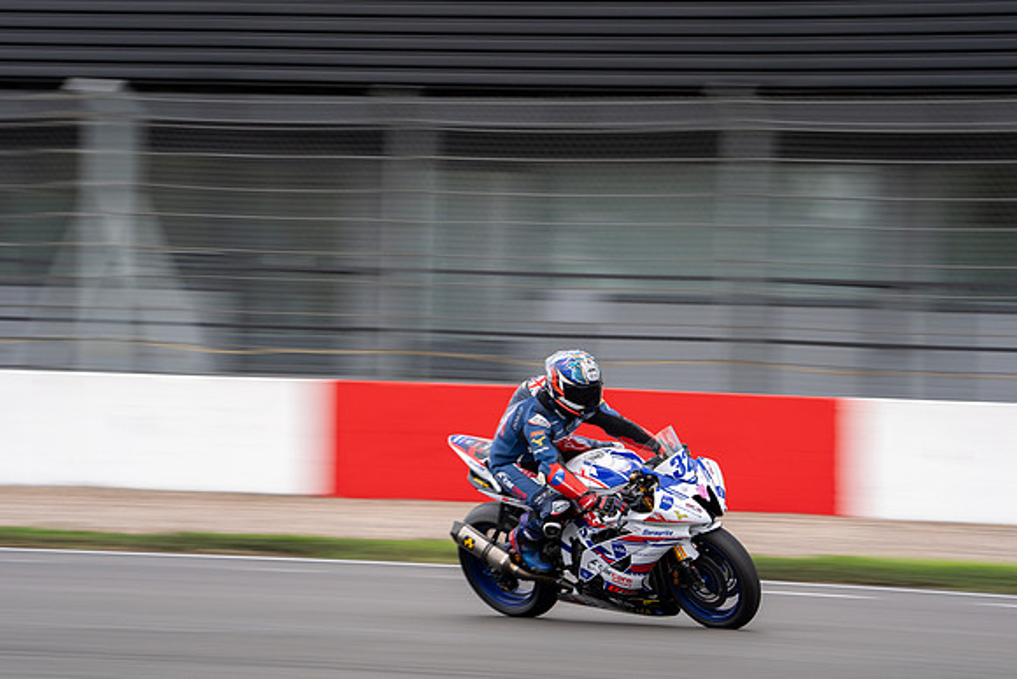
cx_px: 508
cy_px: 340
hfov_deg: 7.5
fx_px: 7798
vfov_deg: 5.0
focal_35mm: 276
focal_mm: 276
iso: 320
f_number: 10
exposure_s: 1/100
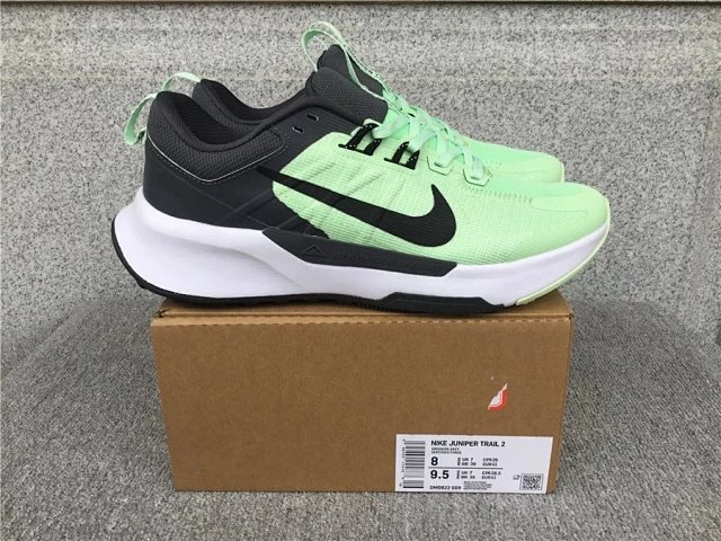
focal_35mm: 31
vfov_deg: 45.4
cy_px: 270
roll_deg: +0.2
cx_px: 360
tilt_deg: -18.1
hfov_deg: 58.4
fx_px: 646
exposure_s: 1/283
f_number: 2.4
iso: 25
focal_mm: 3.3
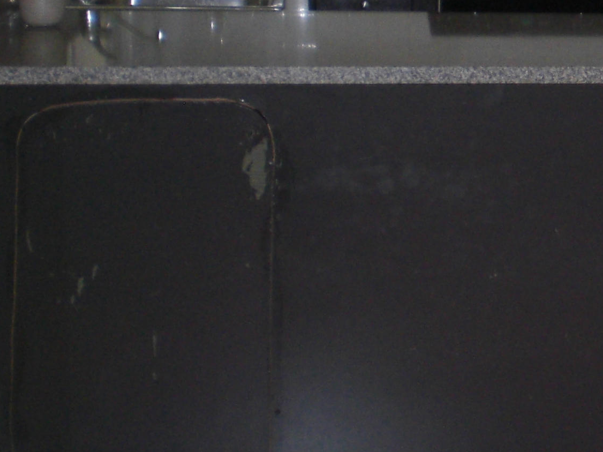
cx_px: 677
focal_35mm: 90
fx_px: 1567
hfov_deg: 20.7
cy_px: 67
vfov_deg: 16.2
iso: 200
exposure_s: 1/30
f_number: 3.1
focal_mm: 6.3
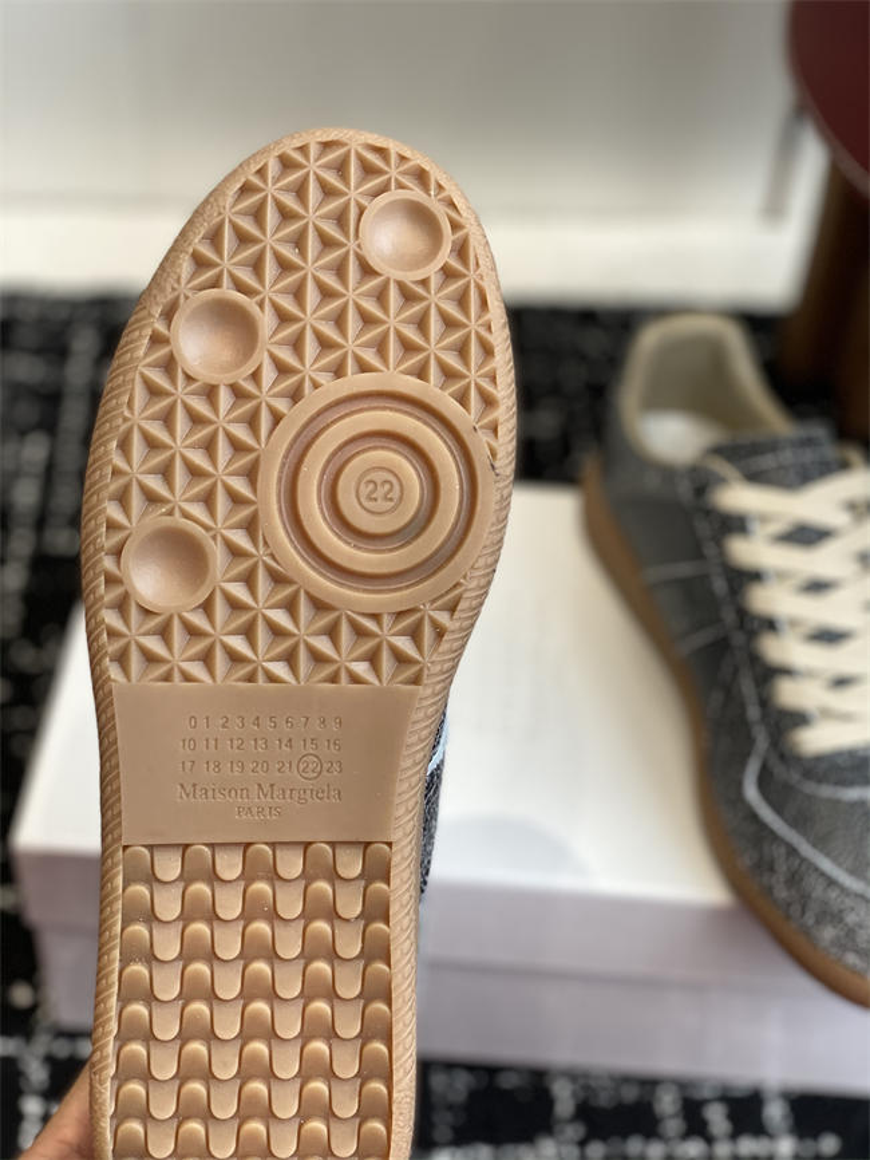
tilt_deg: -43.9
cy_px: 580
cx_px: 435
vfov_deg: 36.8
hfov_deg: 28.0
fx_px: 1742
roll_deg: -5.3
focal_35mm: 52
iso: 64
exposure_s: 1/122
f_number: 2
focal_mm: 6
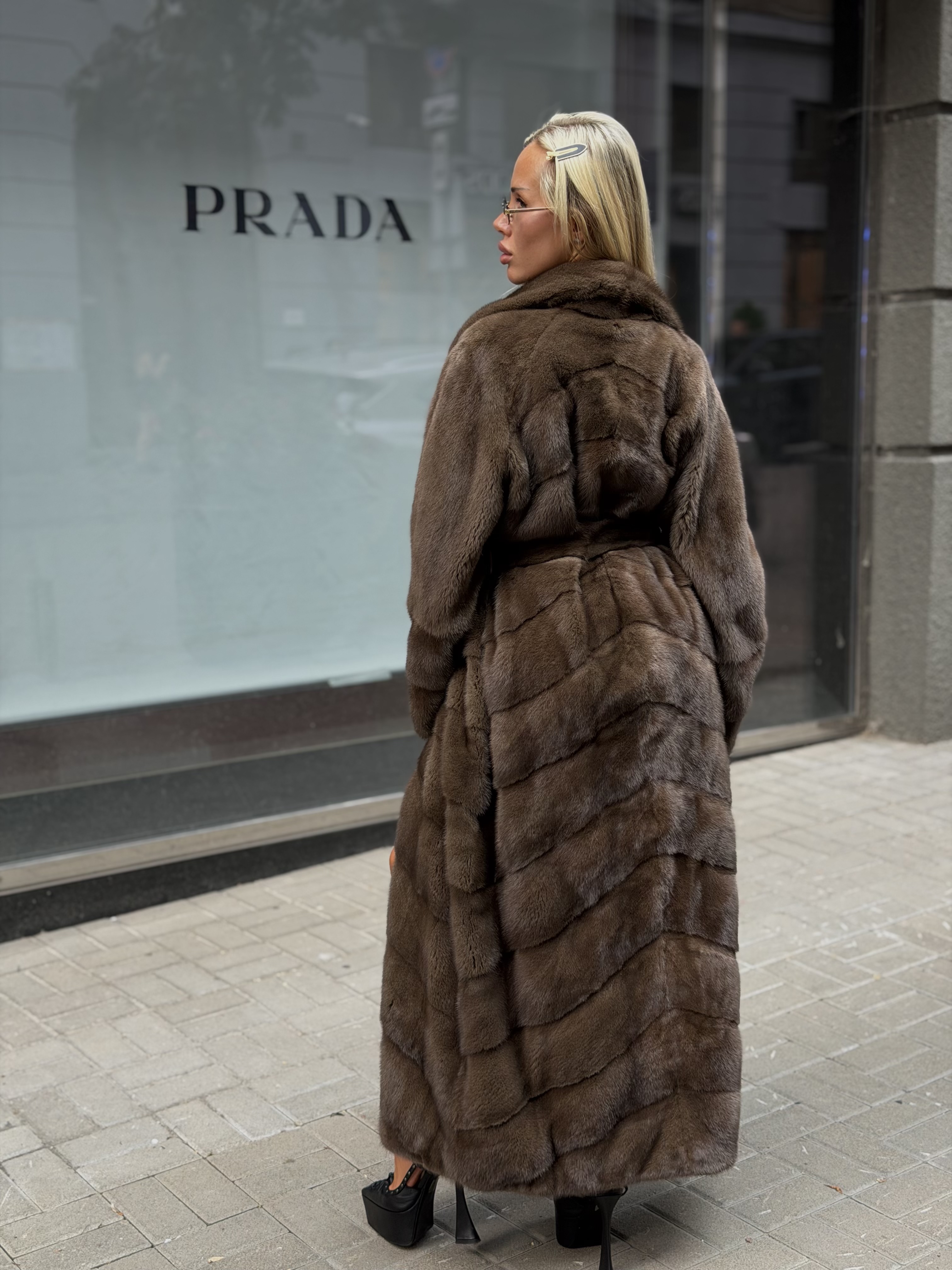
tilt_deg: -7.1
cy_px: 635
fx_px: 1760
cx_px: 476
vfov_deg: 39.7
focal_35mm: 48
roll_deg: +0.4
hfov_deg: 30.3
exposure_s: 1/188
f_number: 1.78
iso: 50
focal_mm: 6.76
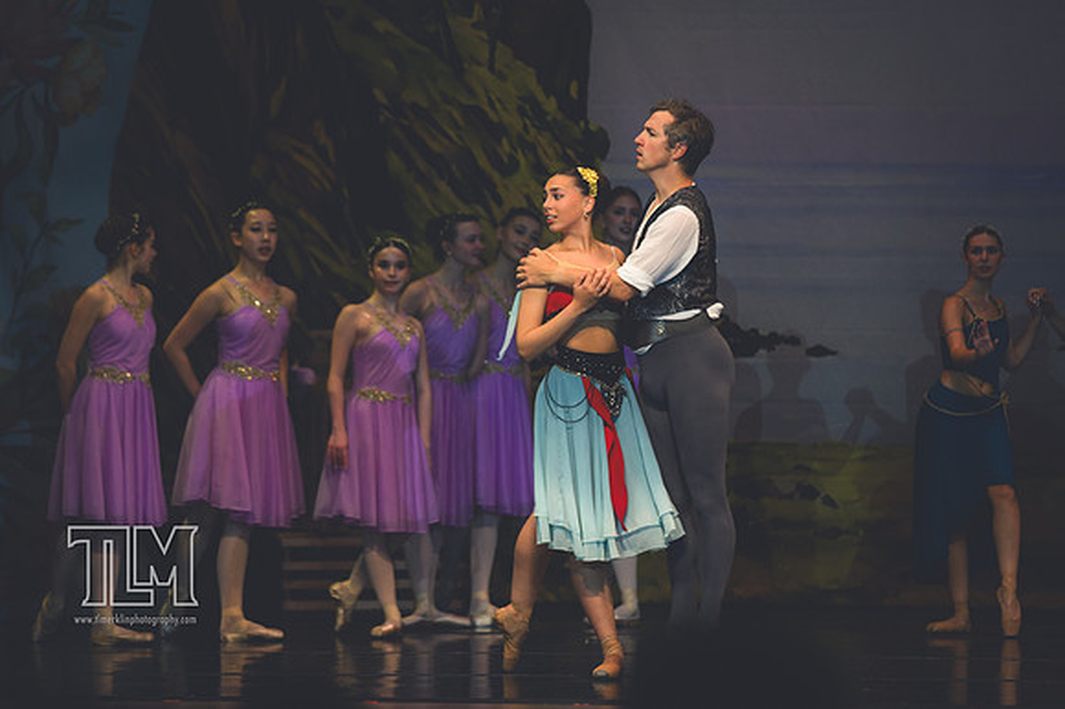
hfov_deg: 7.4
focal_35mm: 277
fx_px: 8190
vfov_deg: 5.0
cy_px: 354
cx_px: 532
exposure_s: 1/500
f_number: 2.8
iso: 640
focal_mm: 185
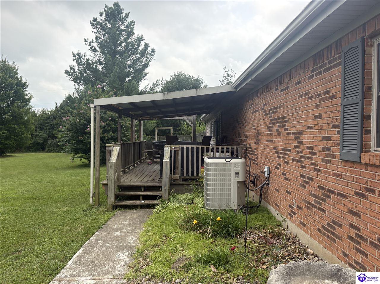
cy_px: 142
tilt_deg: -1.2
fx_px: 285
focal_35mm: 26
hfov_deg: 67.3
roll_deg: +0.1
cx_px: 190
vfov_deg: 53.0
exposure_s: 1/2747
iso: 64
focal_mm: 5.96
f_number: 1.6
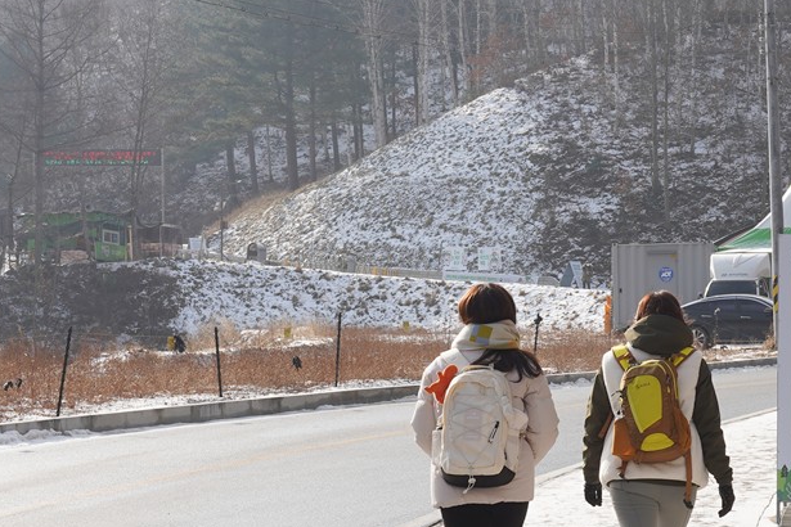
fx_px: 2856
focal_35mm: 130
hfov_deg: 15.7
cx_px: 559
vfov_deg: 10.5
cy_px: 515
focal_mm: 40
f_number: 13
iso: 100
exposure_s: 1/100
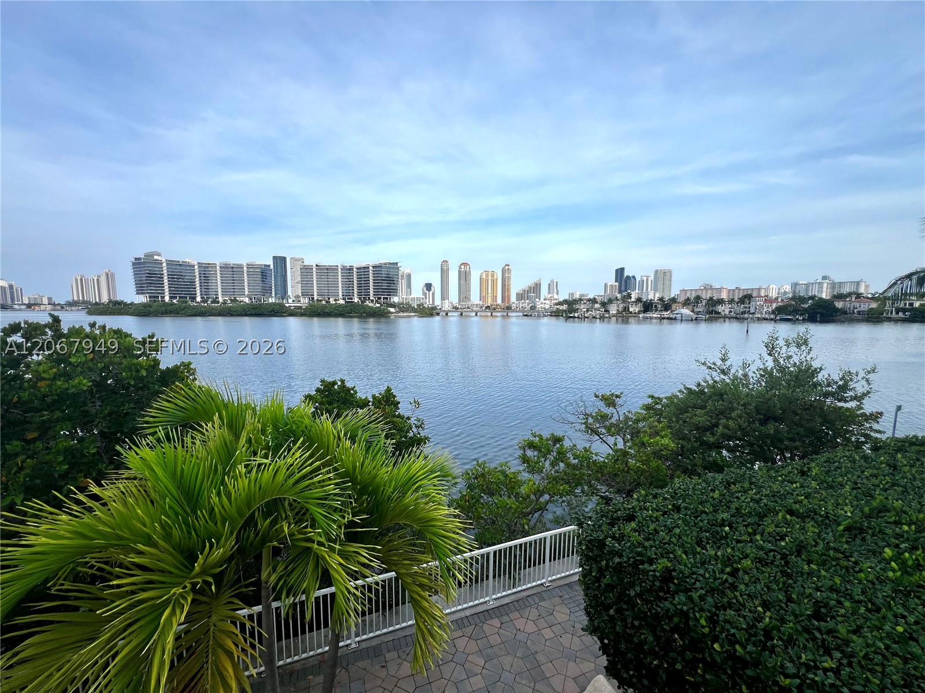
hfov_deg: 106.2
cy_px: 346
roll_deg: -0.1
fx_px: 347
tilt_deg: -6.8
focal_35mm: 13
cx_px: 462
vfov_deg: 89.9
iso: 32
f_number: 1.8
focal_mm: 1.57
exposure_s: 1/881
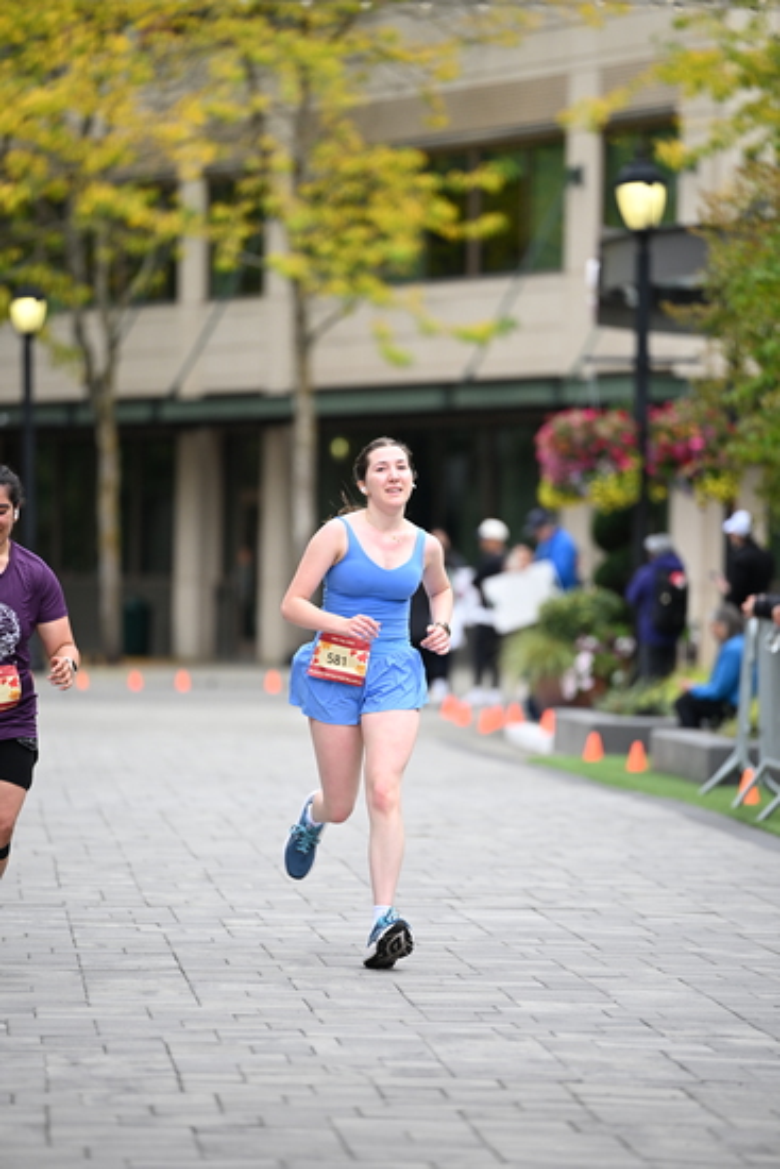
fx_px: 6495
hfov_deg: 6.9
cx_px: 390
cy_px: 584
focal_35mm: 200
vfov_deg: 10.3
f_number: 2.8
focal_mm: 200
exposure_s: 1/2000
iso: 640
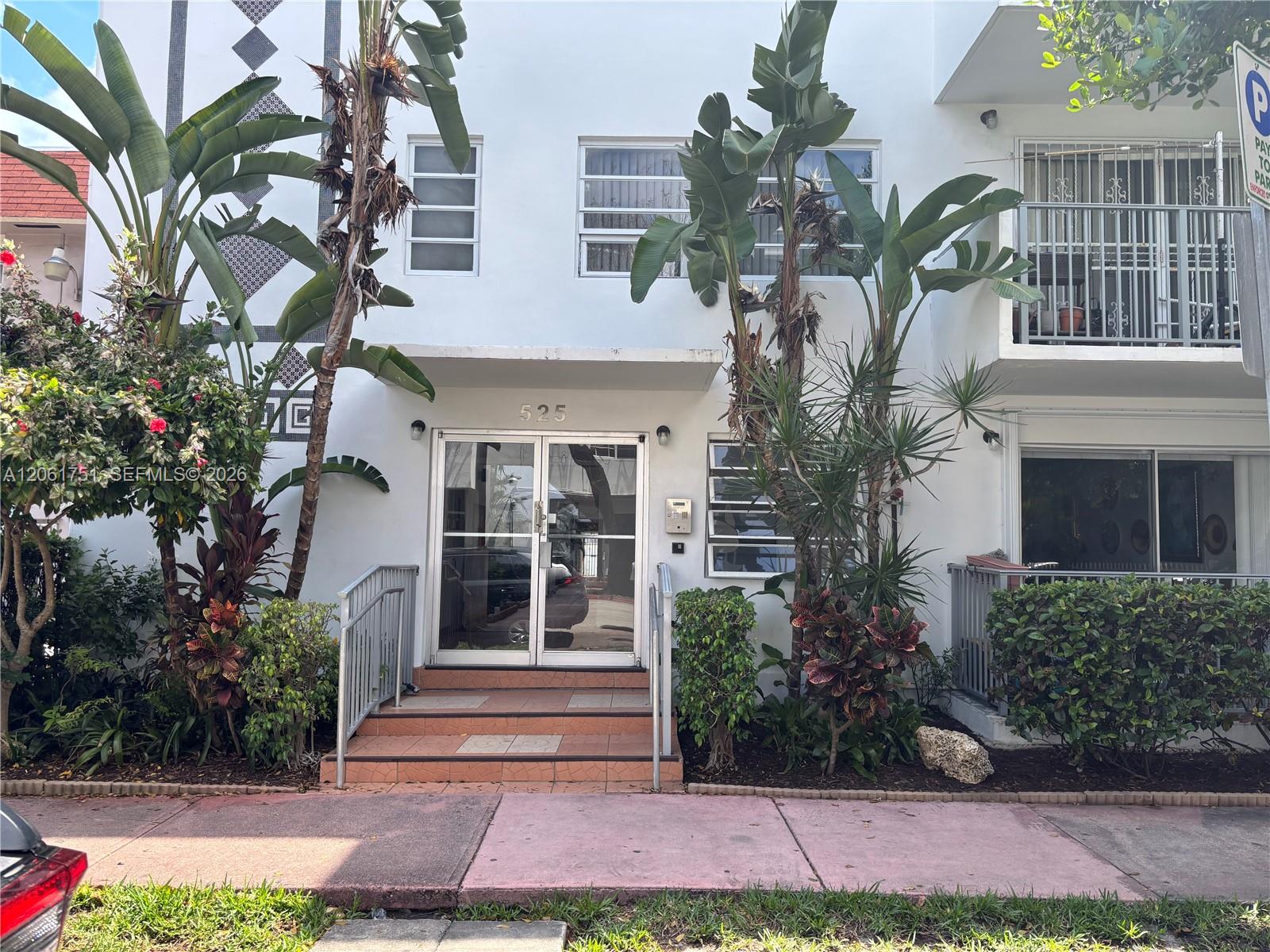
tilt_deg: +4.1
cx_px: 635
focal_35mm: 26
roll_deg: -0.5
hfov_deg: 67.3
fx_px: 954
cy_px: 476
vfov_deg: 53.1
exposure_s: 1/758
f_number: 1.6
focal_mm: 5.96
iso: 50
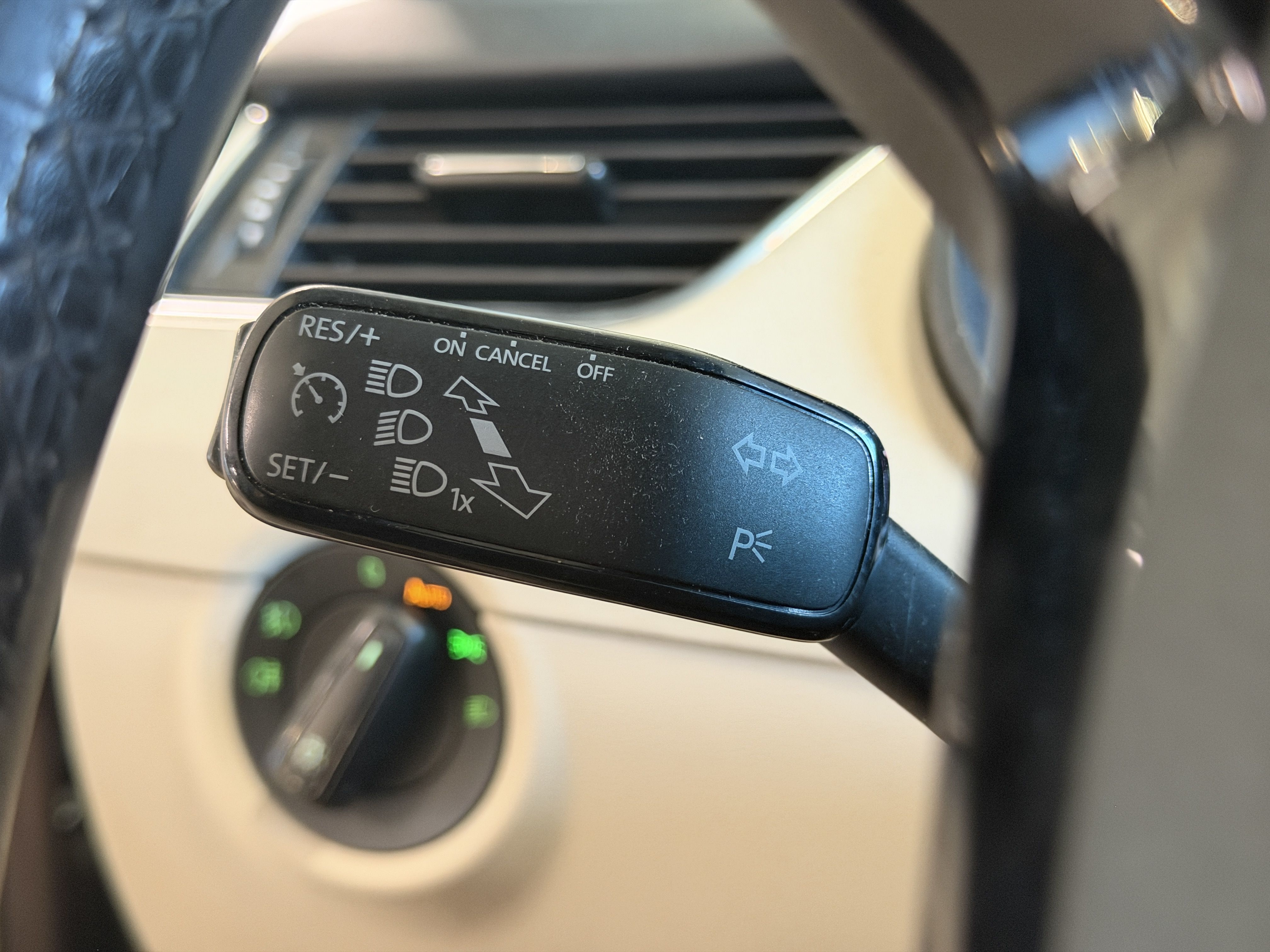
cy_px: 476
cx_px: 635
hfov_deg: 39.7
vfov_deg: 30.3
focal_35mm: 48
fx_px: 1761
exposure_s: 1/40
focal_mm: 6.76
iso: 500
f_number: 1.78
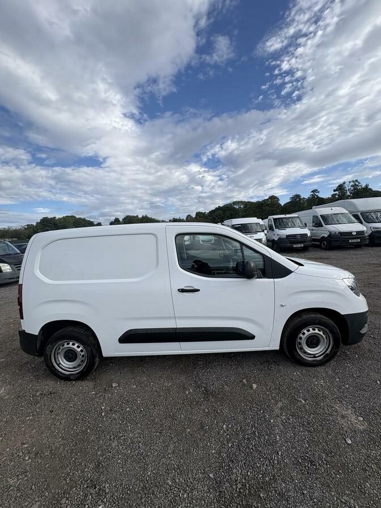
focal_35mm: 14
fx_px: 205
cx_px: 190
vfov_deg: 102.1
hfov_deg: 85.7
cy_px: 254
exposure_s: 1/1976
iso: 50
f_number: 2.2
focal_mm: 2.22
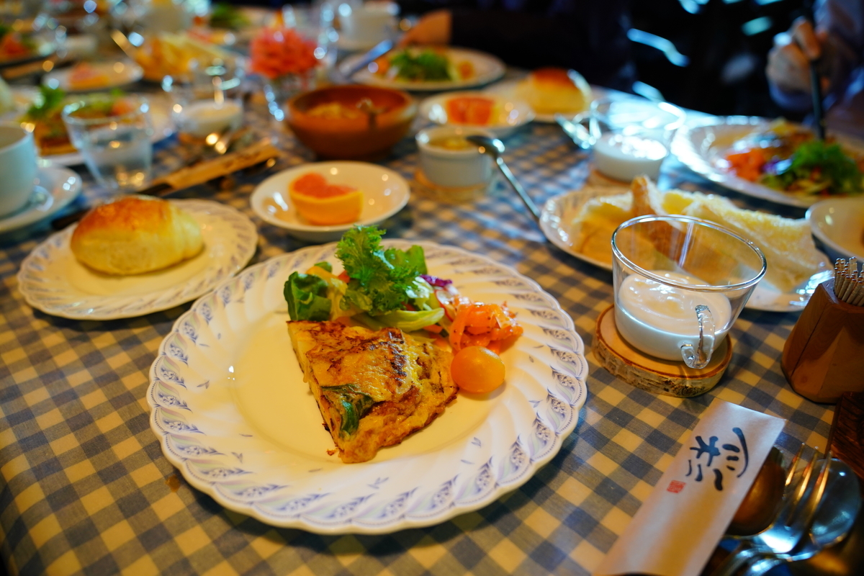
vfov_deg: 53.1
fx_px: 576
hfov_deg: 73.7
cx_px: 432
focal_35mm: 24
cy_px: 288
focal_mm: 24
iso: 1000
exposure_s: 1/30
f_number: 2.8
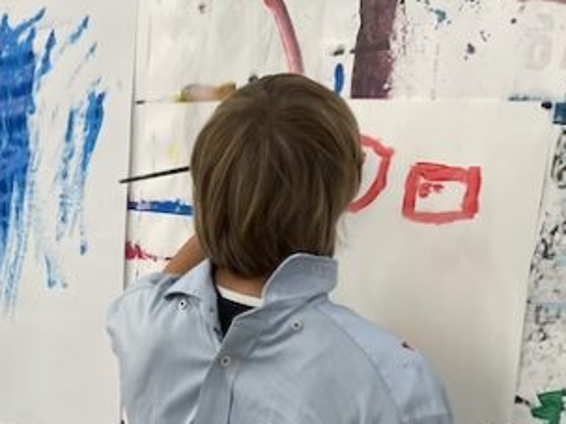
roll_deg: -1.2
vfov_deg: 21.9
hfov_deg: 27.7
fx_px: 1079
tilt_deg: -12.1
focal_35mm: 66
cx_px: 6
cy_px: 346
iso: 125
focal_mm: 4.2
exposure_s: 1/95
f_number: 1.6
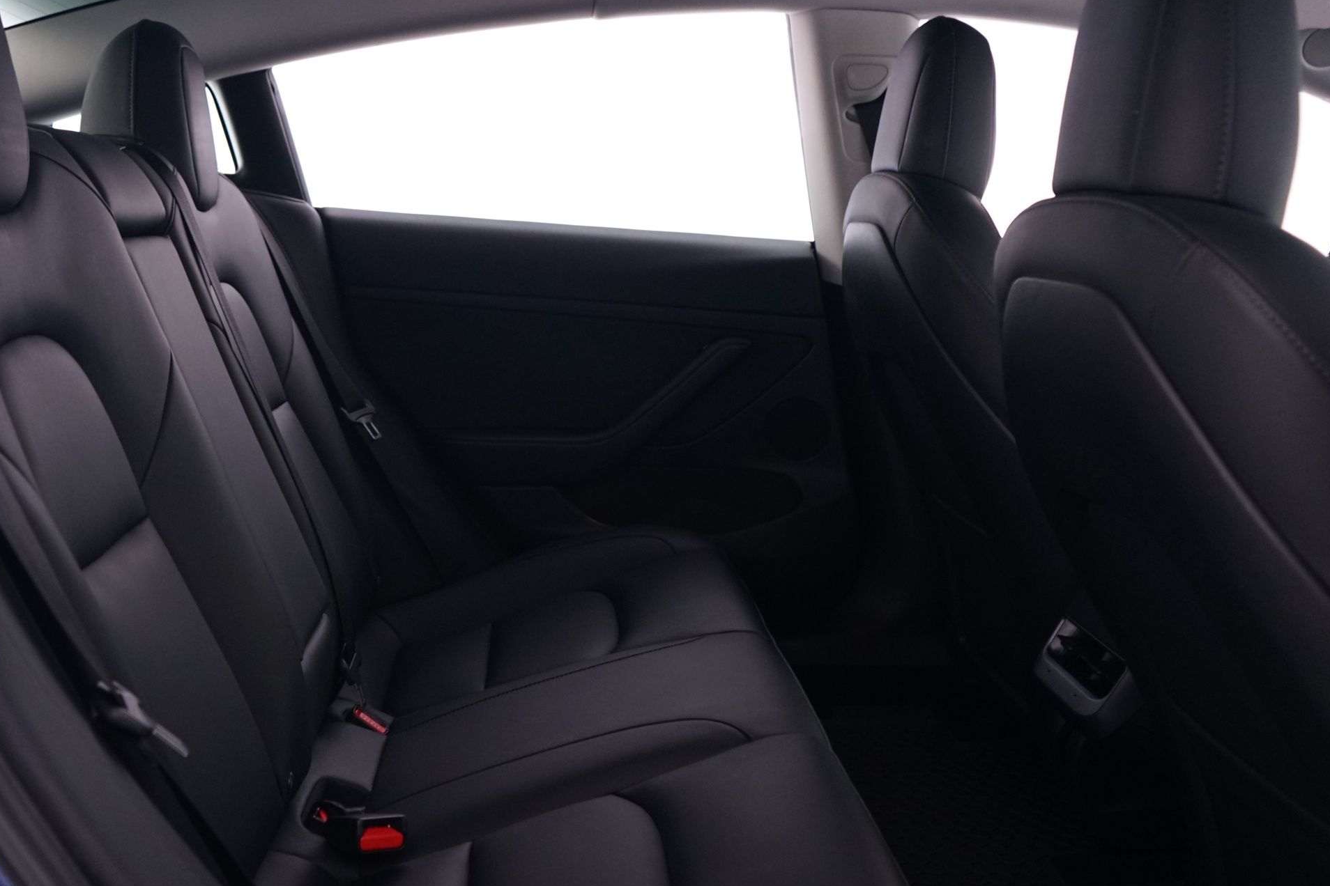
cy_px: 432
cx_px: 509
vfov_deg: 35.1
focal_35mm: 38
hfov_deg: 50.3
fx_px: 1404
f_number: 4
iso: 1600
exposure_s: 1/8
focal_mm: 29
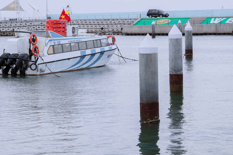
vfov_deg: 11.4
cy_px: 40
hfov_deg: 16.9
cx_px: 41
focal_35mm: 120
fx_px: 777
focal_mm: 70
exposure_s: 1/160
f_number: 3.2
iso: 250
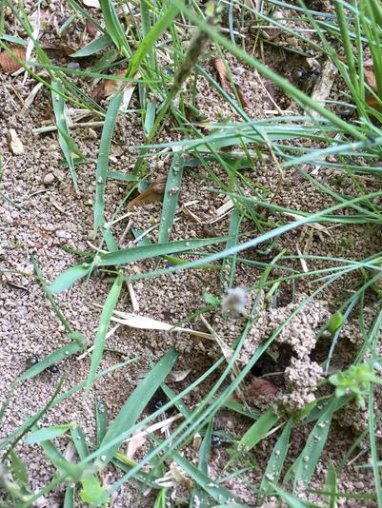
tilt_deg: -75.1
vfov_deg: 48.9
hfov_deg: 37.4
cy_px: 273
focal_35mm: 38
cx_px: 136
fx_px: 559
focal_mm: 4.15
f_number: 2.2
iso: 32
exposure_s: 1/30
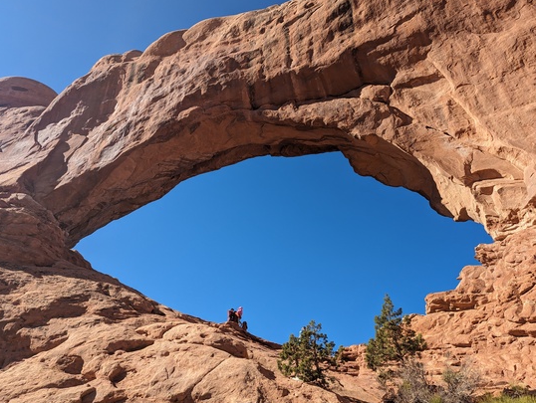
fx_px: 388
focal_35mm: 25
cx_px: 267
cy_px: 203
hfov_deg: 69.3
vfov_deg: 55.0
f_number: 1.85
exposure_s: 1/1364
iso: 42
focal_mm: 6.81
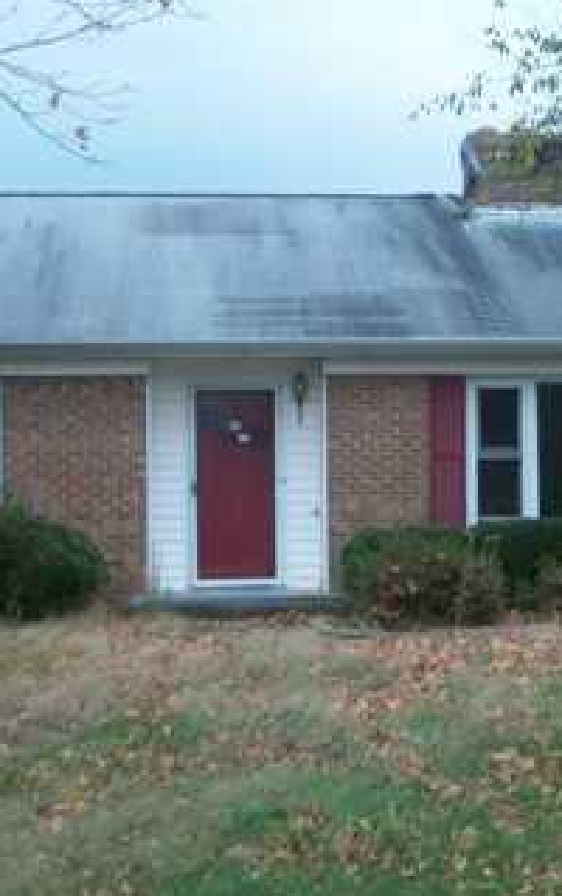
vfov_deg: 30.2
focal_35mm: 68
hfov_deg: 19.2
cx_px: 309
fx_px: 1663
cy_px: 475
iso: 160
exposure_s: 1/25
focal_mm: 5.7
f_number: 2.9
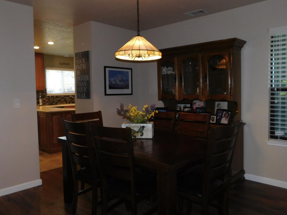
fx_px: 240
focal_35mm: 29
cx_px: 150
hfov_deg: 61.6
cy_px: 105
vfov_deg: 48.2
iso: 200
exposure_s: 1/30
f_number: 3.1
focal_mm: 4.5
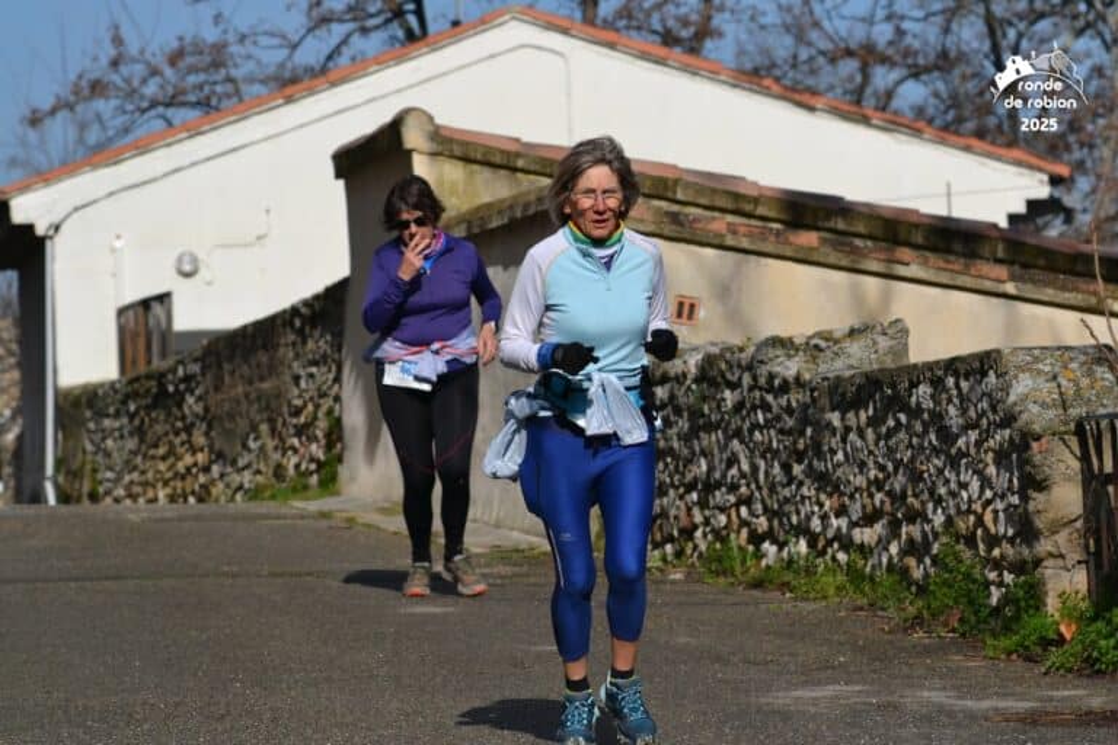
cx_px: 559
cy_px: 372
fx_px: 6987
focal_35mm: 225
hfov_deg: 9.1
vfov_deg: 6.1
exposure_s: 1/2000
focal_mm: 150
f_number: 7.1
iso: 360
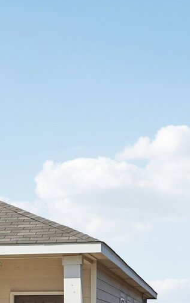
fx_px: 850
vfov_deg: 19.9
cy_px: 273
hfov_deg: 11.7
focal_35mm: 103
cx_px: -167
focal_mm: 31.5
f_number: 8
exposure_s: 1/640
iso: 100
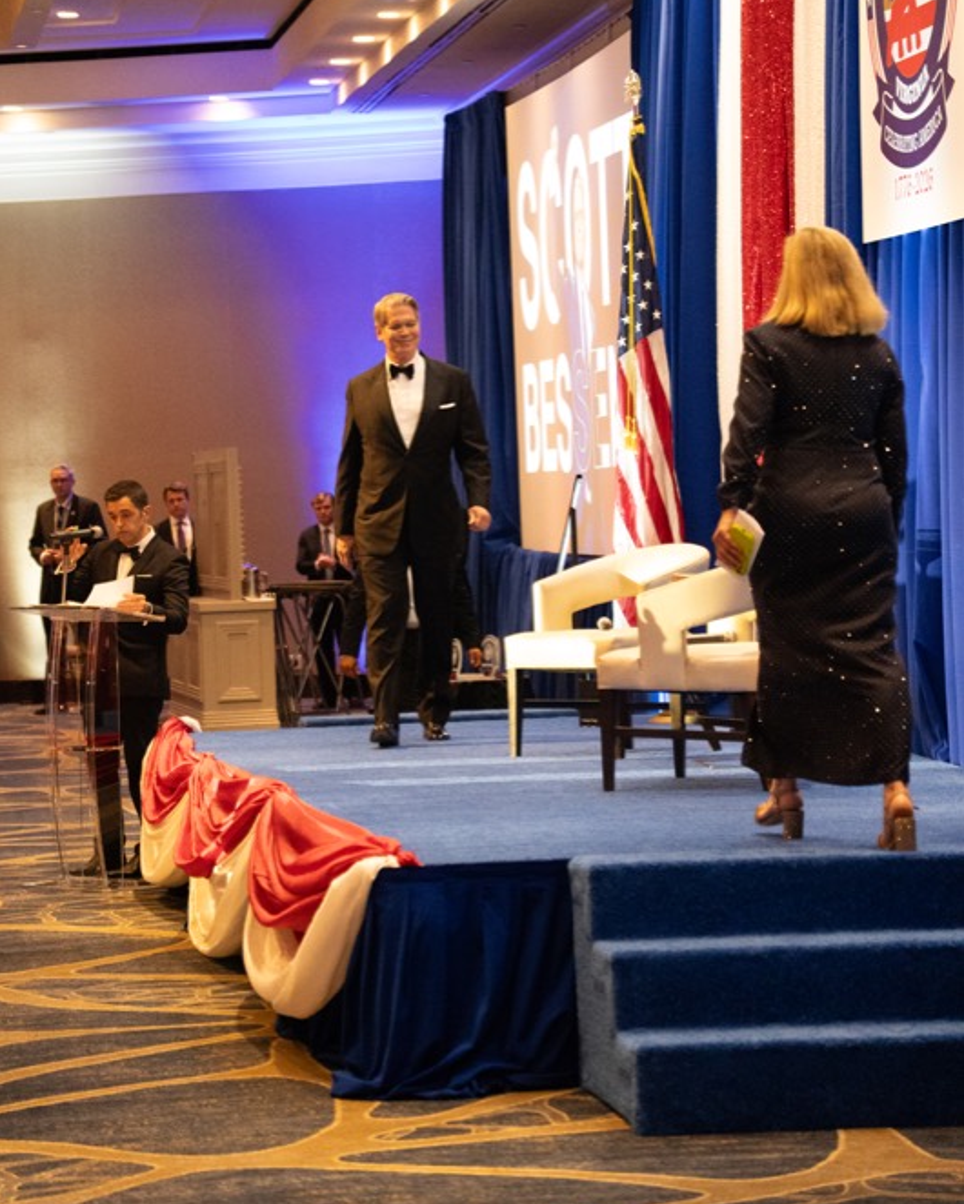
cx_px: 481
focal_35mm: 119
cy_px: 527
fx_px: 4242
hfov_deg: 13.0
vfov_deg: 16.2
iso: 6400
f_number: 2.8
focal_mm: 70
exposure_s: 1/80
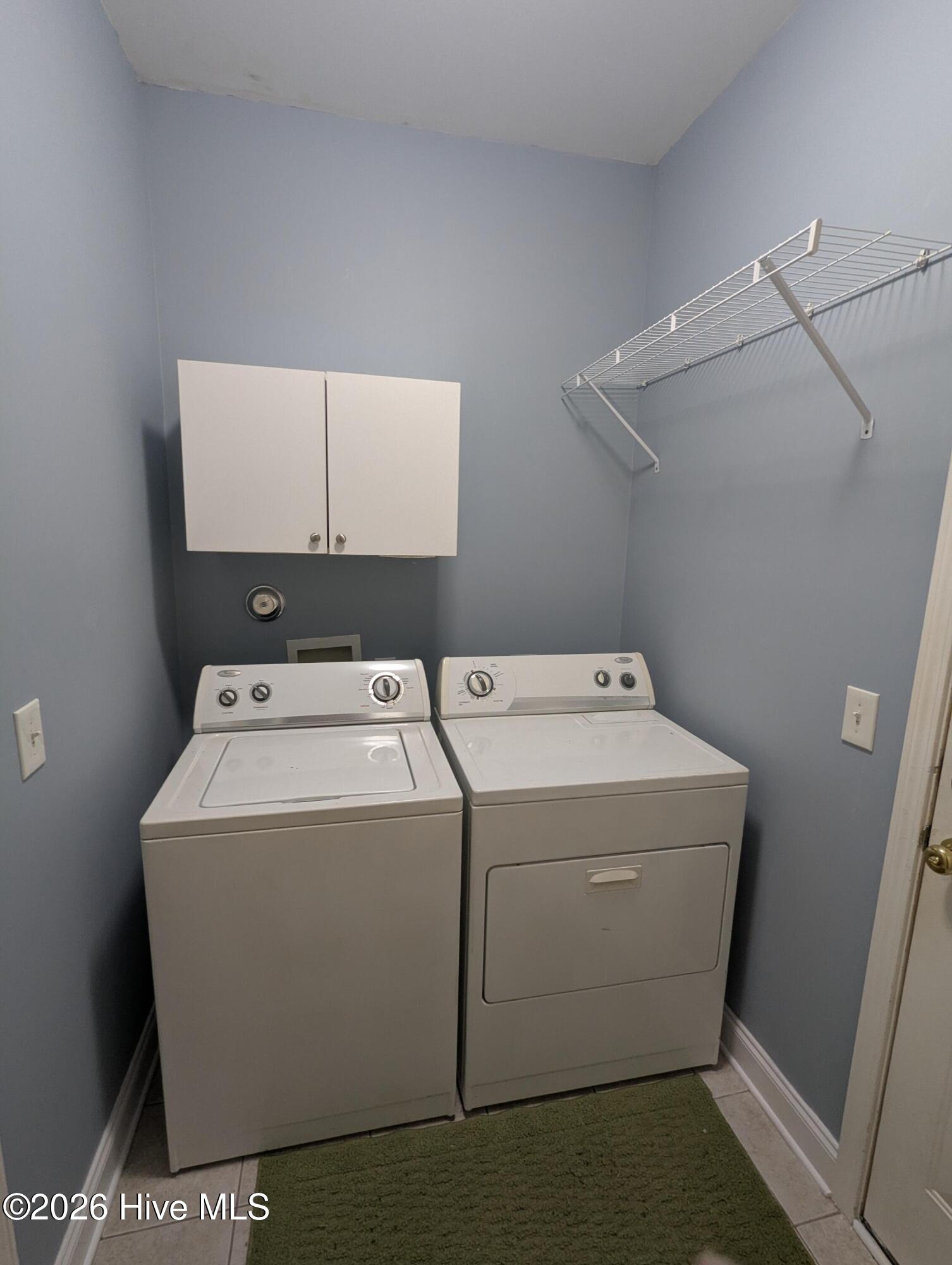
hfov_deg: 78.2
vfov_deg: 94.4
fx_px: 585
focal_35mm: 16
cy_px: 632
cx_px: 476
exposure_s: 1/24
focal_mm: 2.35
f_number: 2.2
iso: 88
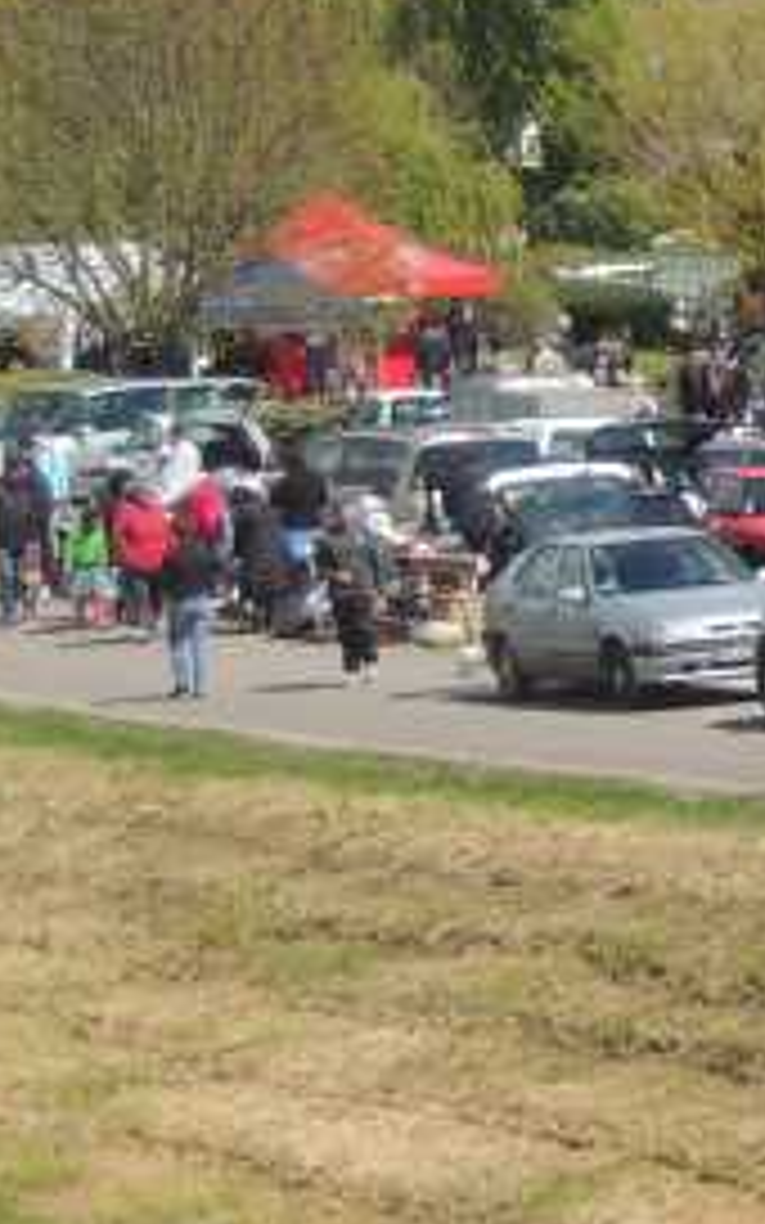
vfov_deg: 9.5
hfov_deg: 5.9
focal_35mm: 221
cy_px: 126
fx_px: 7372
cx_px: 1159
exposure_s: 1/800
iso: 100
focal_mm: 15.1
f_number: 4
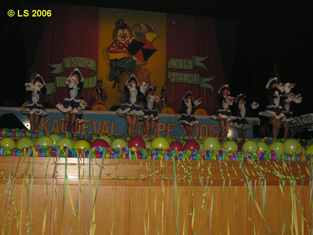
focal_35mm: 43
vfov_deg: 33.6
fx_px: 389
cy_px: 118
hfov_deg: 43.9
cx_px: 156
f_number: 4.1
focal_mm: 11
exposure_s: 1/60.1
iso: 100
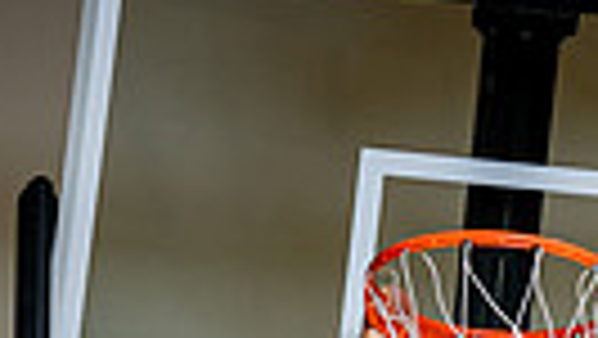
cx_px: 355
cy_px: 964
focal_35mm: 124
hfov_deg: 17.3
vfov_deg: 8.4
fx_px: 1967
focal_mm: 35
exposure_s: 1/250
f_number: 5.6
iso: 250
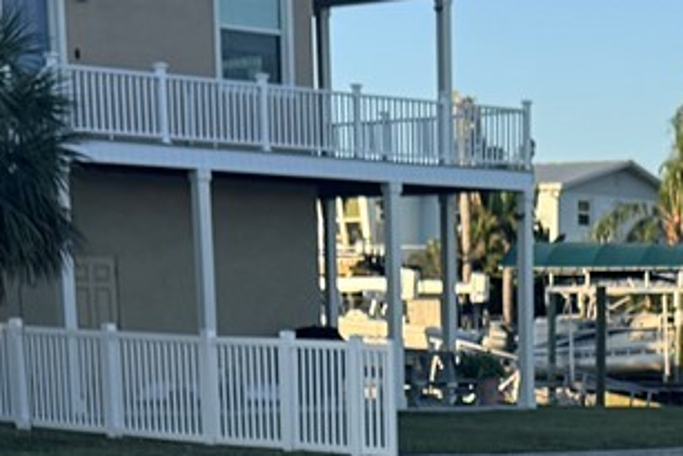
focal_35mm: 130
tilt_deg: -15.4
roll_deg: -0.7
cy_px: 1068
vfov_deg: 9.5
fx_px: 2467
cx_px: 625
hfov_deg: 15.6
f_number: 1.78
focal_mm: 6.76
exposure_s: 1/1585
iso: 80
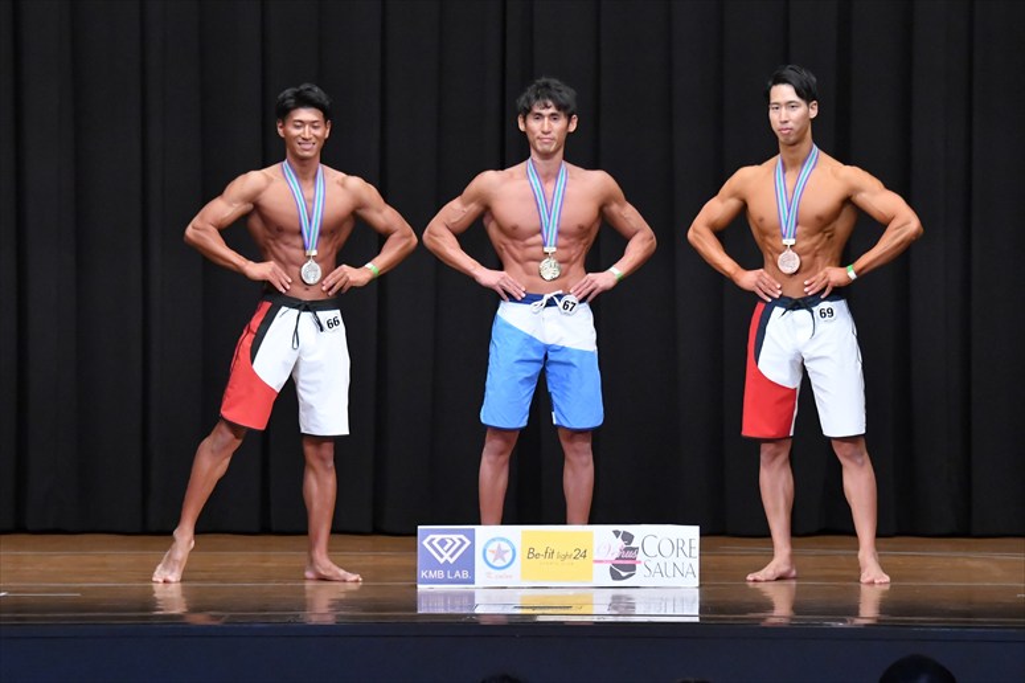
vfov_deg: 7.3
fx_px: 5322
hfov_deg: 11.0
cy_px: 342
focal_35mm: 187
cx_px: 512
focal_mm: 125
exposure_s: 1/400
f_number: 5.6
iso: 8000
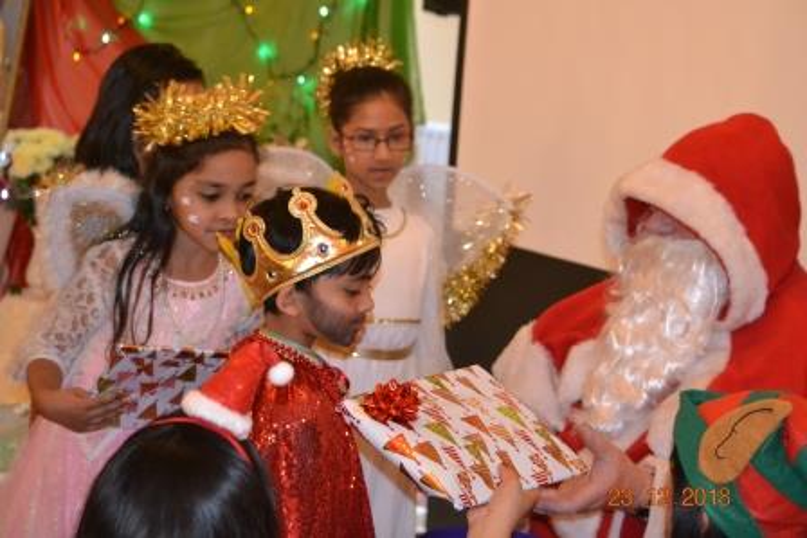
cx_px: 404
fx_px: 1850
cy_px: 269
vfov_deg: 16.6
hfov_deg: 24.6
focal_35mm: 82
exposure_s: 1/60
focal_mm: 55
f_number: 4.5
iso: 2800
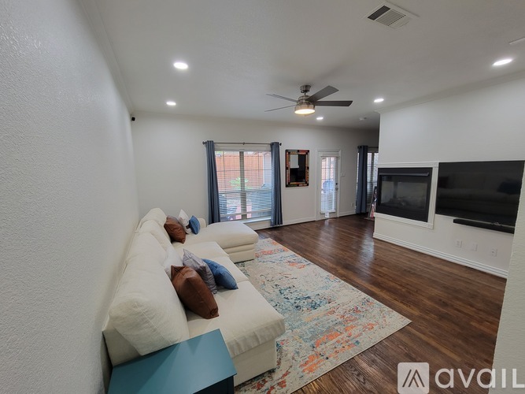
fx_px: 197
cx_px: 262
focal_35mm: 13
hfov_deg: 106.2
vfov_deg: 89.9
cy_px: 197
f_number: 2.2
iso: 160
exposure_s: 1/60
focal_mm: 2.2
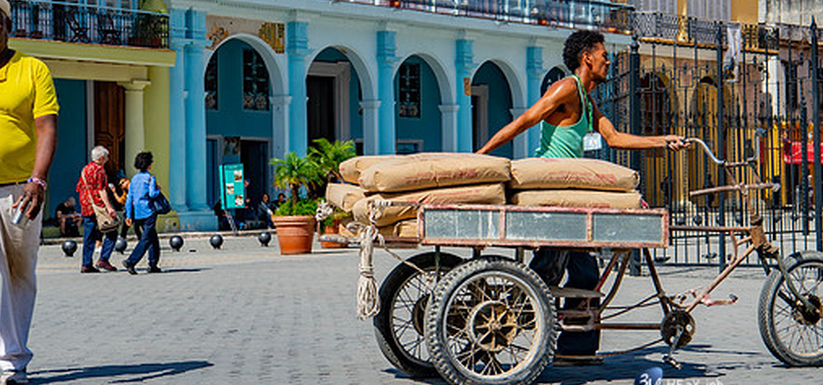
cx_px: 442
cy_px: 157
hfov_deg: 26.3
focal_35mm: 84
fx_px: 1764
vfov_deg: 12.4
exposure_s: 1/320
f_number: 9
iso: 100
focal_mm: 62
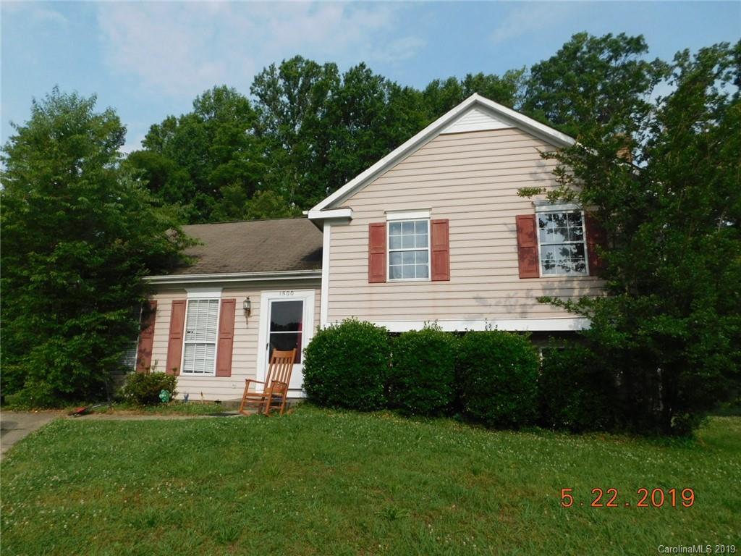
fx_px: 492
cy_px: 278
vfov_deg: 58.9
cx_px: 370
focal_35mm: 23
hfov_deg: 73.9
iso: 125
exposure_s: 1/640
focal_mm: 4
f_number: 6
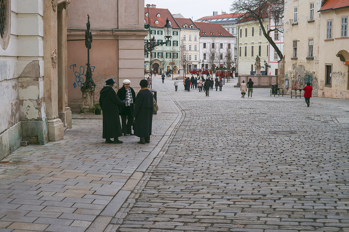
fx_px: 485
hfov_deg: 39.6
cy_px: 116
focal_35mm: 50
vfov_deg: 27.0
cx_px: 174
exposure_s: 1/125
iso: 250
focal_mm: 50
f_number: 5
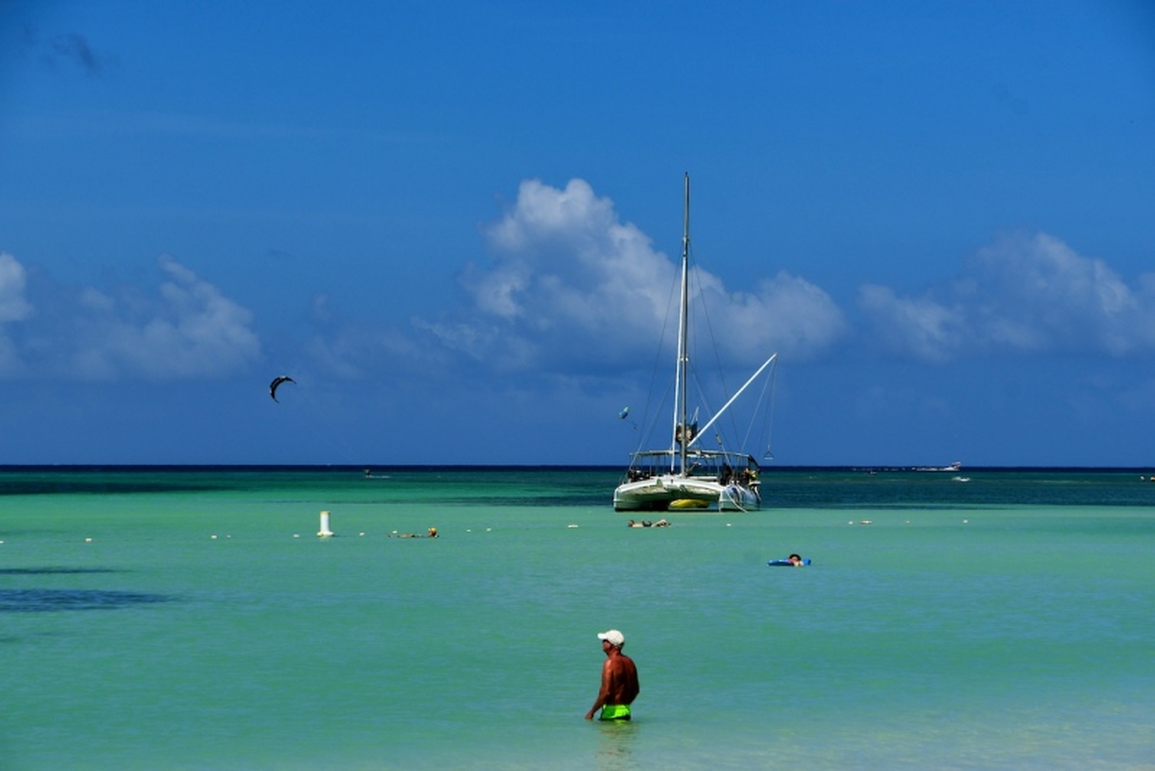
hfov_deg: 17.1
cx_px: 578
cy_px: 386
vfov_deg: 11.4
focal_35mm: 120
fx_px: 3851
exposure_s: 1/1000
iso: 200
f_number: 8
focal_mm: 80
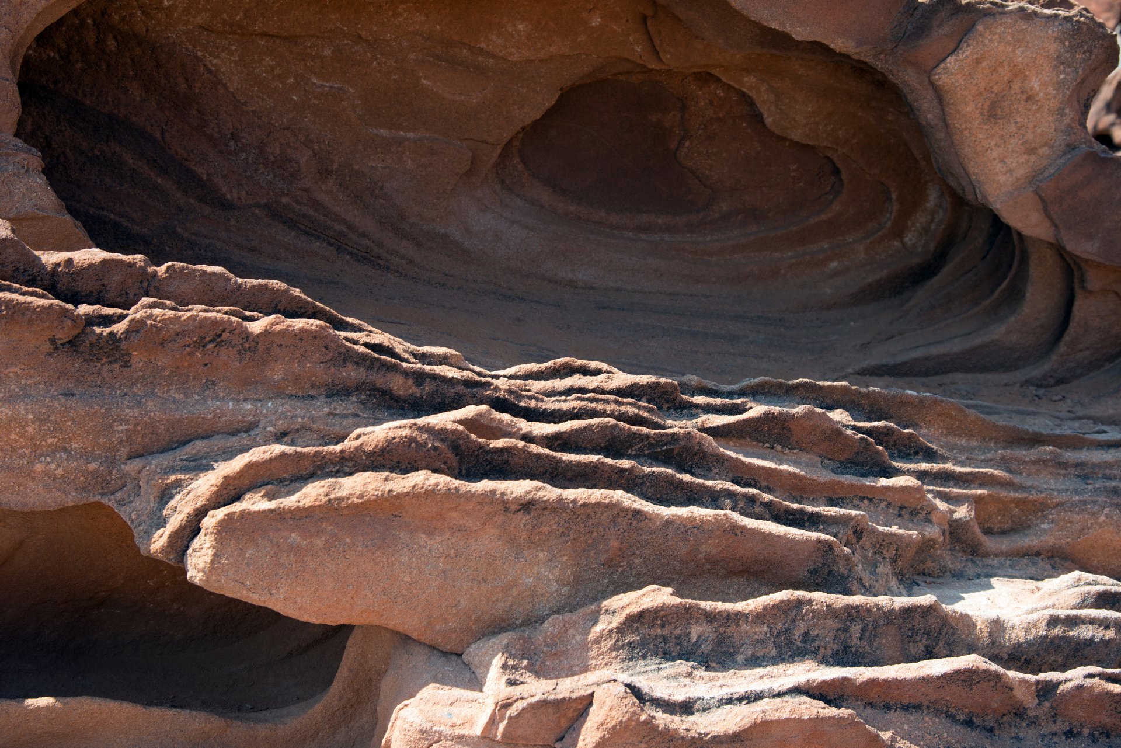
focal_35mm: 50
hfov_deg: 39.6
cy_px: 374
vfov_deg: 27.0
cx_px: 560
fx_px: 1557
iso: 640
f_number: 7.1
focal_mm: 50
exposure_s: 1/400
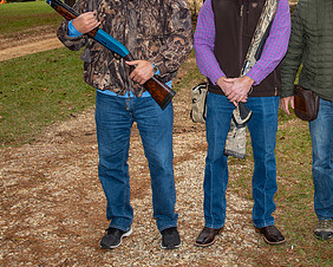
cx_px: 268
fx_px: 533
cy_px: 66
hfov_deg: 33.7
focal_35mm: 54
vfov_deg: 27.7
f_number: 5
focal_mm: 28
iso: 320
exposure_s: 1/250
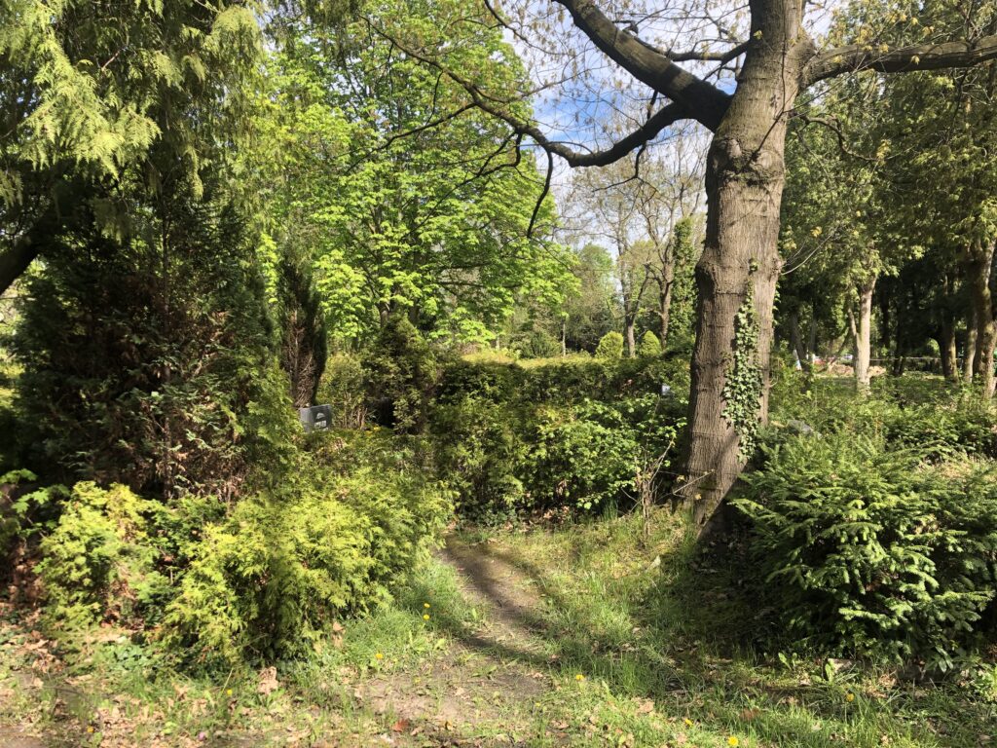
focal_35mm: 28
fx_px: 806
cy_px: 374
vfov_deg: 49.7
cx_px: 498
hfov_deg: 63.4
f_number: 1.8
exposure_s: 1/345
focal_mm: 3.99
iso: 20
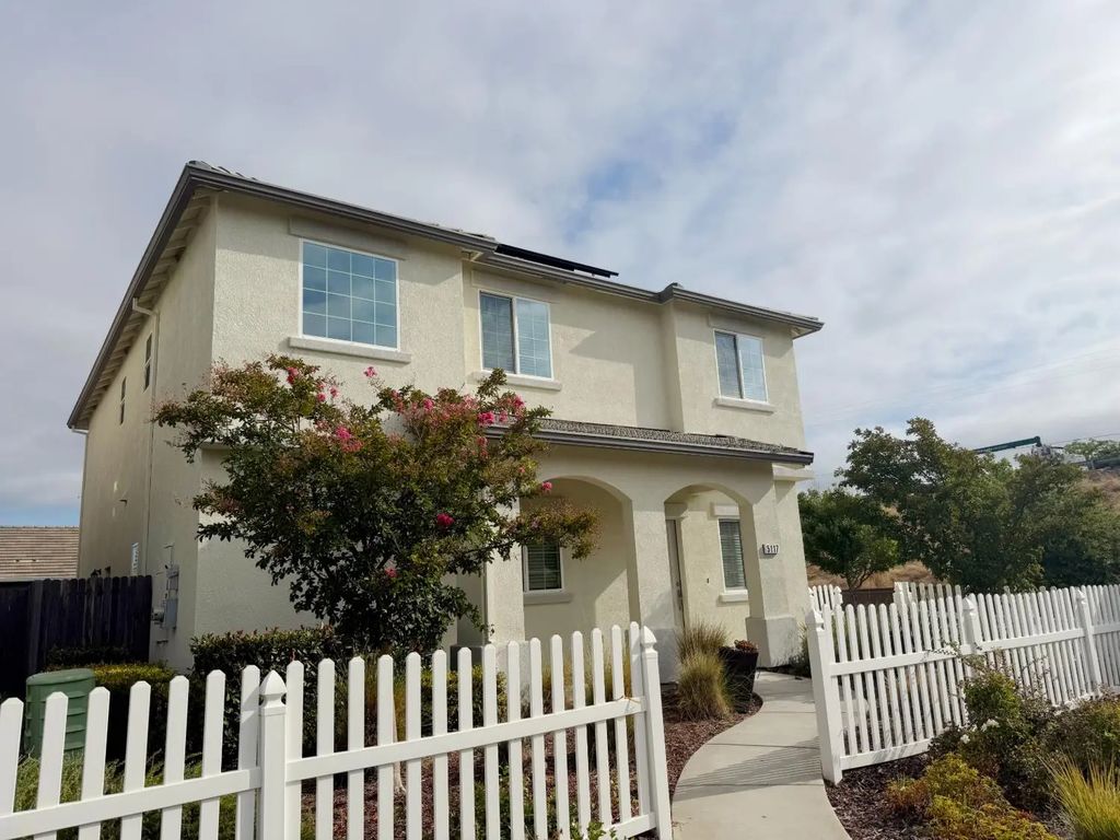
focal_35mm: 24
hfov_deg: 71.6
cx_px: 560
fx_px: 777
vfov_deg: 56.8
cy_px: 420
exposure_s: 1/11905
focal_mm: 6.76
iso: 80
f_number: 1.78
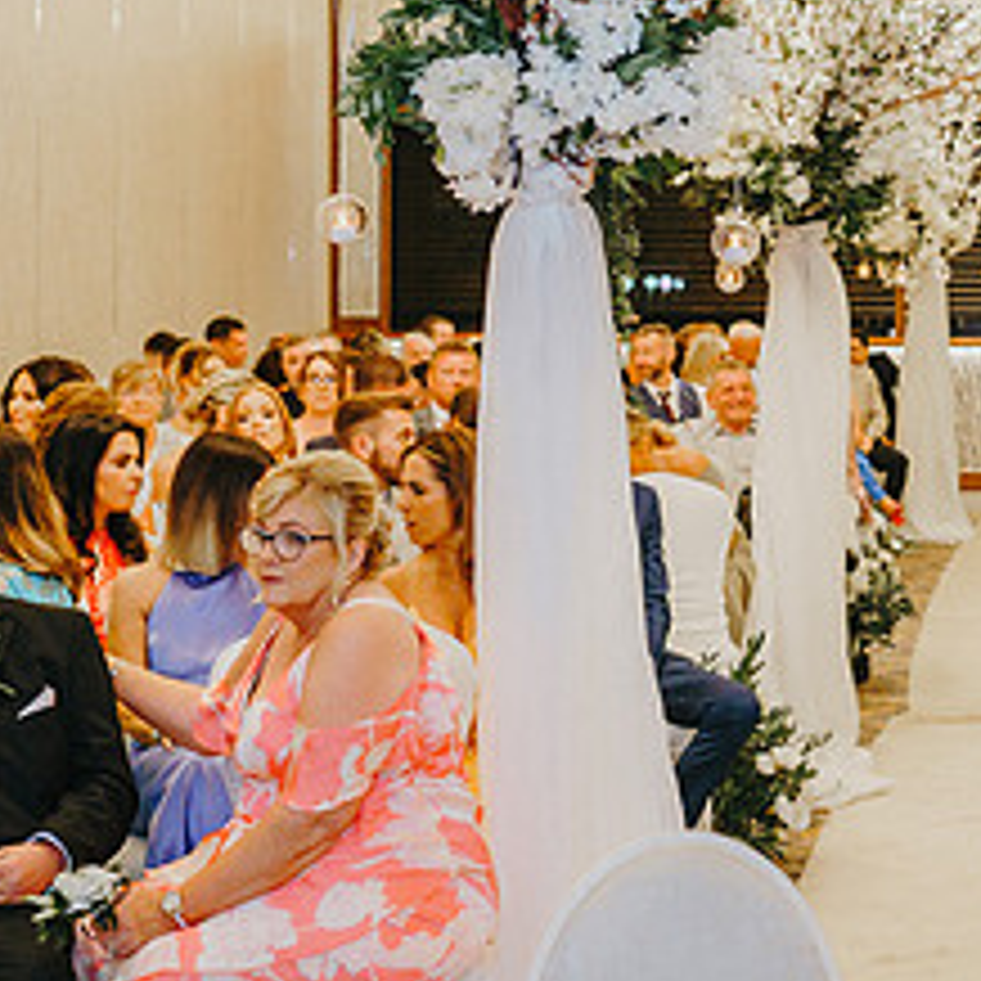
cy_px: 304
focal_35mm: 79
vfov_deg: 21.8
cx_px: 940
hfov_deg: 21.3
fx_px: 2533
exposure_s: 1/200
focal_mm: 35
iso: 2000
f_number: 2.5
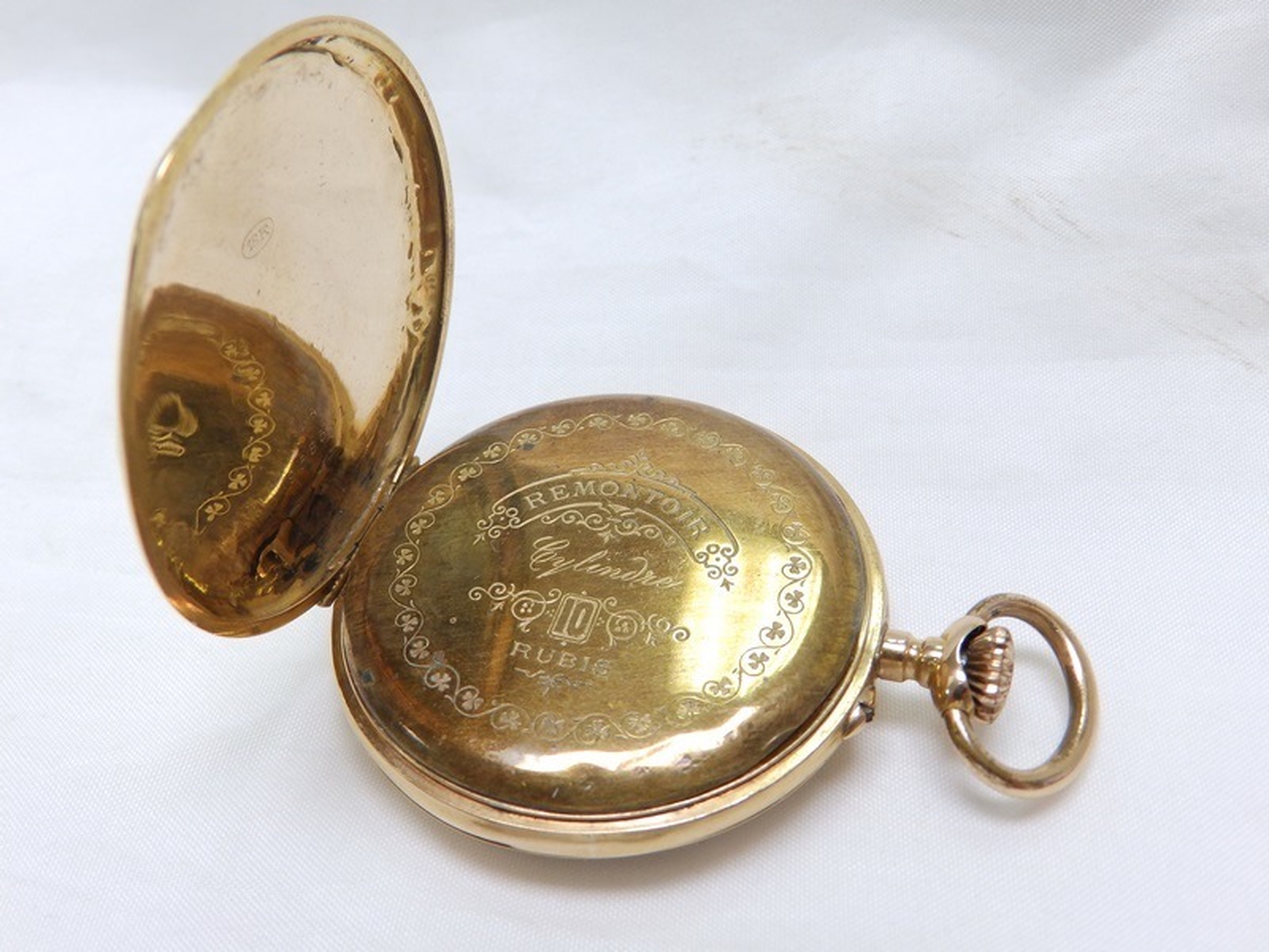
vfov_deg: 44.2
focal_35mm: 32
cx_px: 634
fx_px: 1173
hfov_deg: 56.8
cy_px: 476
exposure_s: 1/30
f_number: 3.7
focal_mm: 5.7
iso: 250
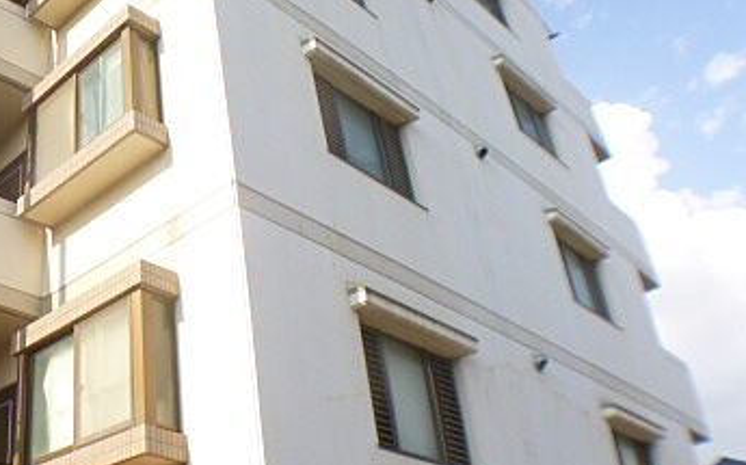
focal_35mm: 63
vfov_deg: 20.5
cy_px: 169
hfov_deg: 31.2
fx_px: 1280
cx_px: 91
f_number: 2.9
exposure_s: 1/500
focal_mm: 5.7
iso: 100
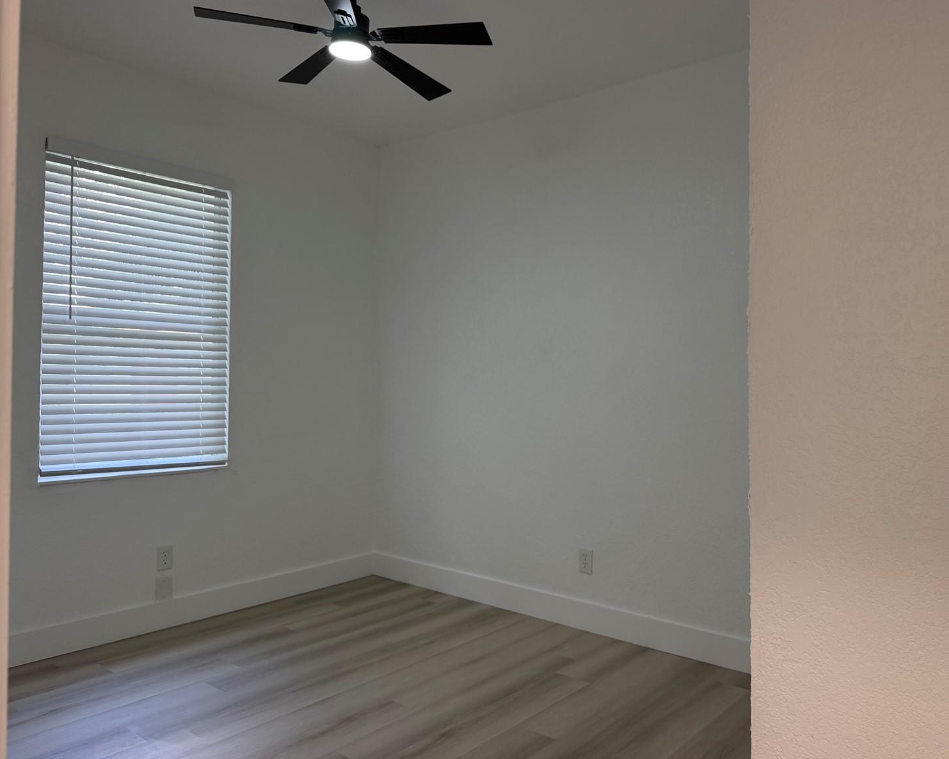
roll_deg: -0.2
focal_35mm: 26
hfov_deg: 65.9
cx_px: 514
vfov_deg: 54.9
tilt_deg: +1.6
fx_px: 730
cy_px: 365
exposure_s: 1/120
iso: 125
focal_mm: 6.76
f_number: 1.78
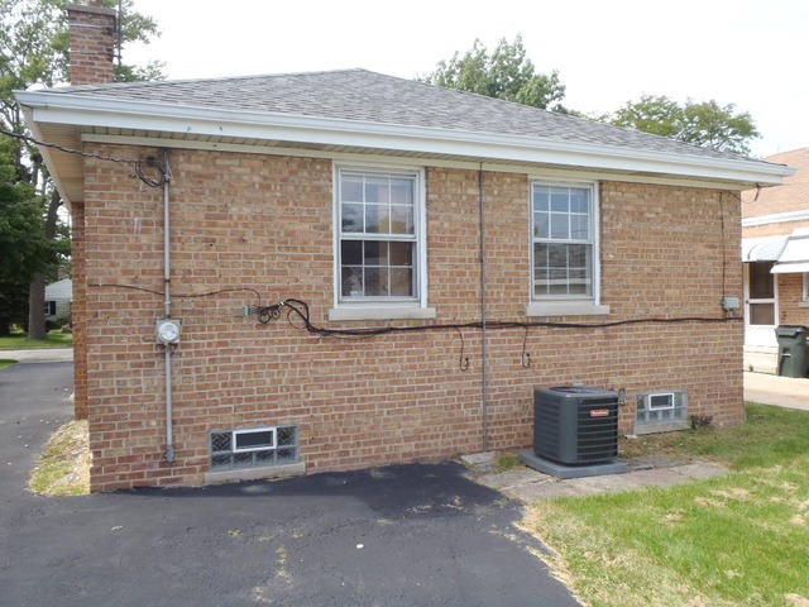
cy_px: 304
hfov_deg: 63.4
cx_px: 404
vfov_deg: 49.7
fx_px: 654
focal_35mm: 28
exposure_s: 1/320
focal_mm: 5
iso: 80
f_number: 3.9
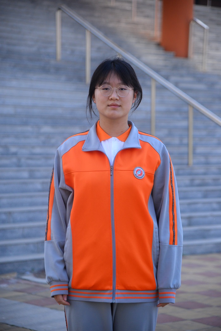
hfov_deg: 13.7
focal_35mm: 100
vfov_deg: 20.4
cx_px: 110
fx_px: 920
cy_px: 166
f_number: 4
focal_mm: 100
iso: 1600
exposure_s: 1/4000
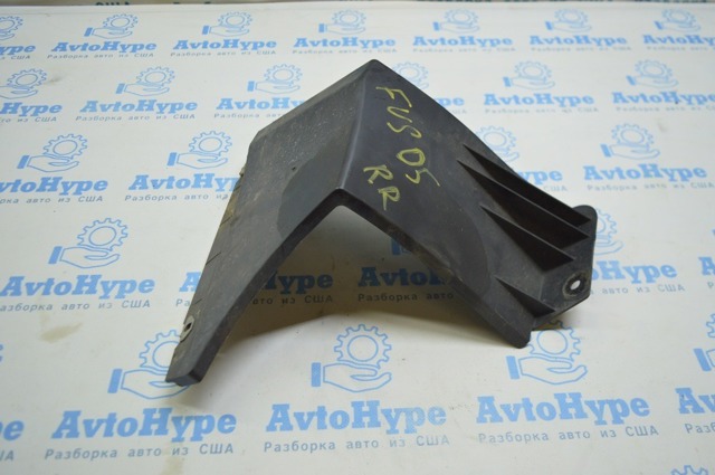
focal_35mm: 30
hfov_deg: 62.0
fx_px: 595
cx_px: 358
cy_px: 238
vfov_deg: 43.5
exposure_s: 1/60
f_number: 3.8
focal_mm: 20
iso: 400
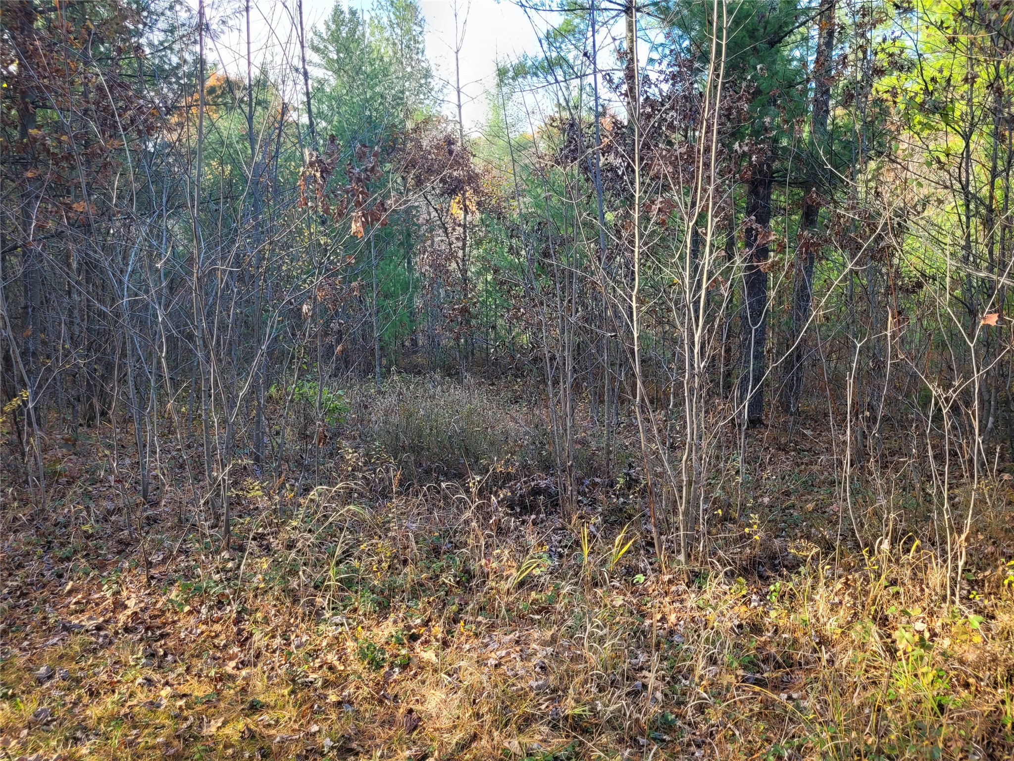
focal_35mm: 26
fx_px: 762
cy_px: 380
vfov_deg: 53.1
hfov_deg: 67.3
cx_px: 507
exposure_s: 1/116
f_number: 1.8
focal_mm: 5.4
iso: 40
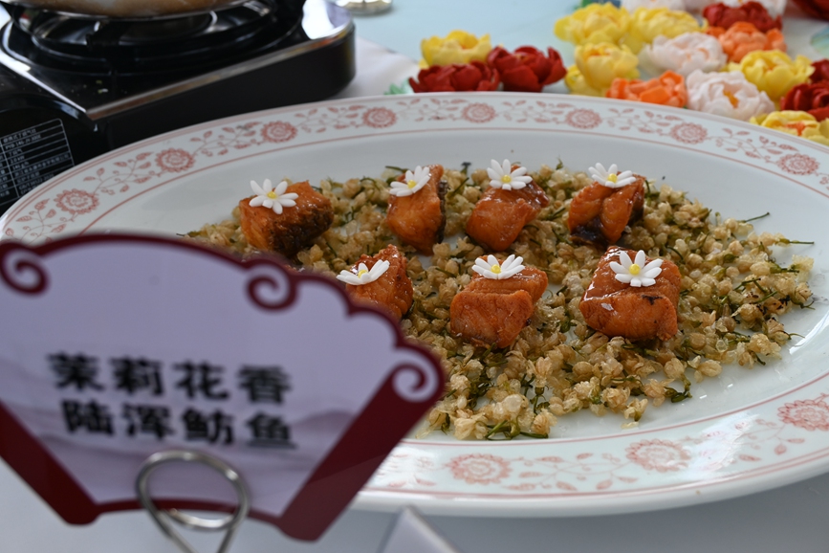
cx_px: 414
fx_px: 863
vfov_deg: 35.5
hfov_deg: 51.3
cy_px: 276
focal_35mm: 38
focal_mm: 25
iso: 200
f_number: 5.6
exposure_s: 1/250
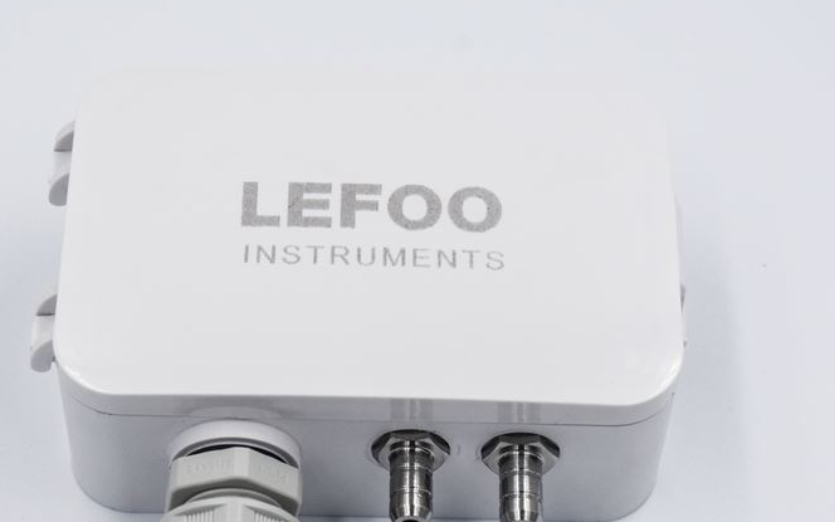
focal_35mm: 115
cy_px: 330
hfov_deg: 18.1
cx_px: 368
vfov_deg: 11.4
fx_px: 2617
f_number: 8
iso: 450
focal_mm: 50
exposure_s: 1/500
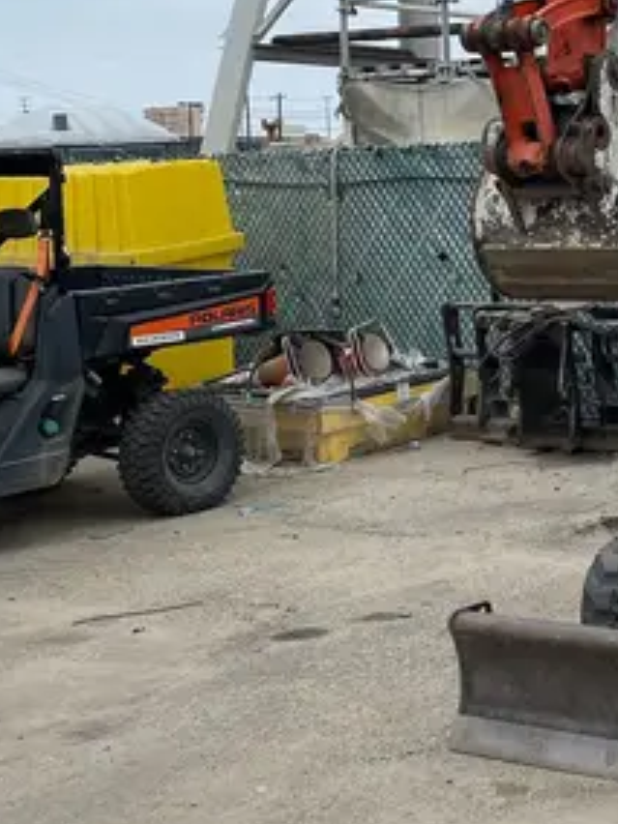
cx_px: 743
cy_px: 213
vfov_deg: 28.6
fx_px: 1595
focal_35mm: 67
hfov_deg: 20.5
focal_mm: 4.25
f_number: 1.8
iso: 32
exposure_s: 1/1565
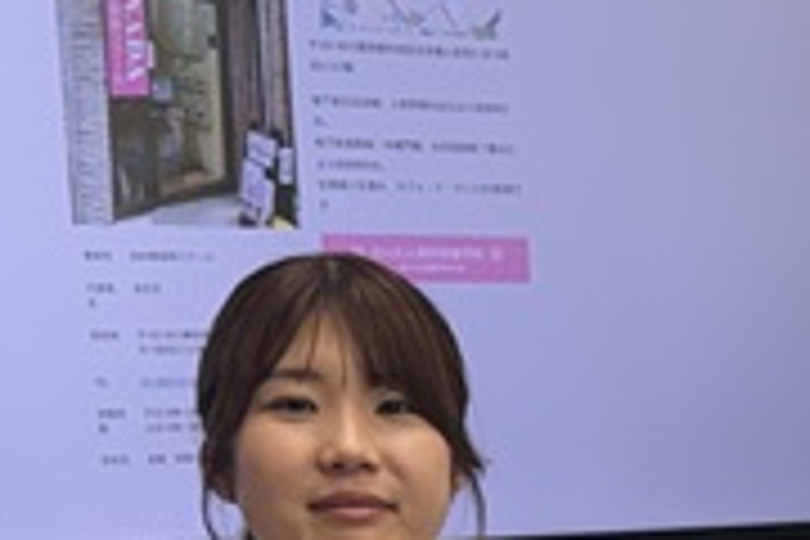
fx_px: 3150
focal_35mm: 140
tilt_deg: -10.3
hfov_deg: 14.0
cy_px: 950
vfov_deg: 9.4
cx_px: 1089
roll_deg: +2.0
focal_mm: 6.76
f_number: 1.78
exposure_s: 1/100
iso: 50
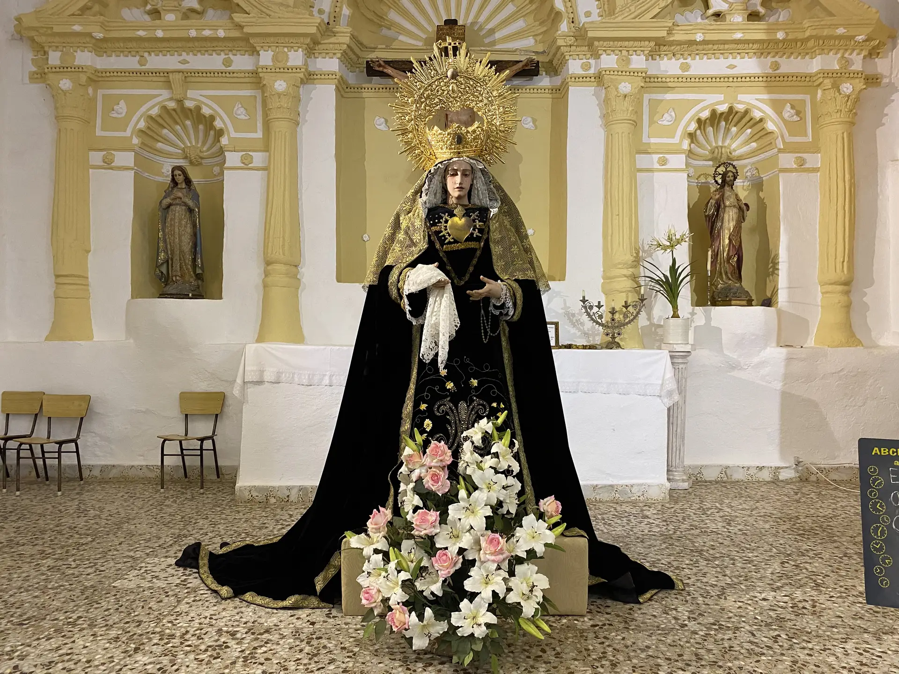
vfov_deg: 53.1
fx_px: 675
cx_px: 450
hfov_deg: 67.3
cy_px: 337
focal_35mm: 26
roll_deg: -0.4
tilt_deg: -0.6
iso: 250
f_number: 1.8
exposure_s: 1/50
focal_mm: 4.25
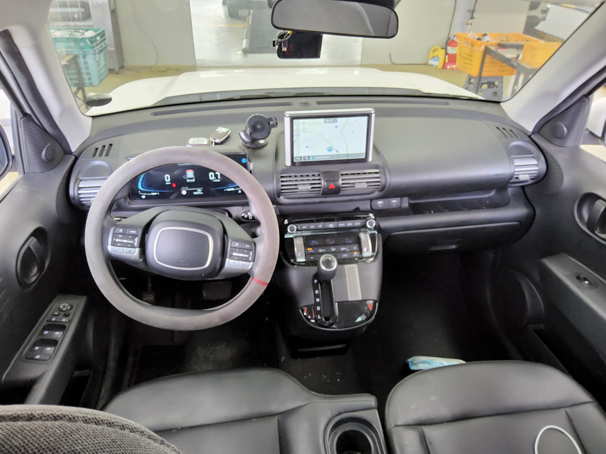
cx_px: 303
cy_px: 227
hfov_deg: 69.4
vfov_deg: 54.9
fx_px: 438
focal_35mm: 25
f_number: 2
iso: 800
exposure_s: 1/120
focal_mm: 3.08
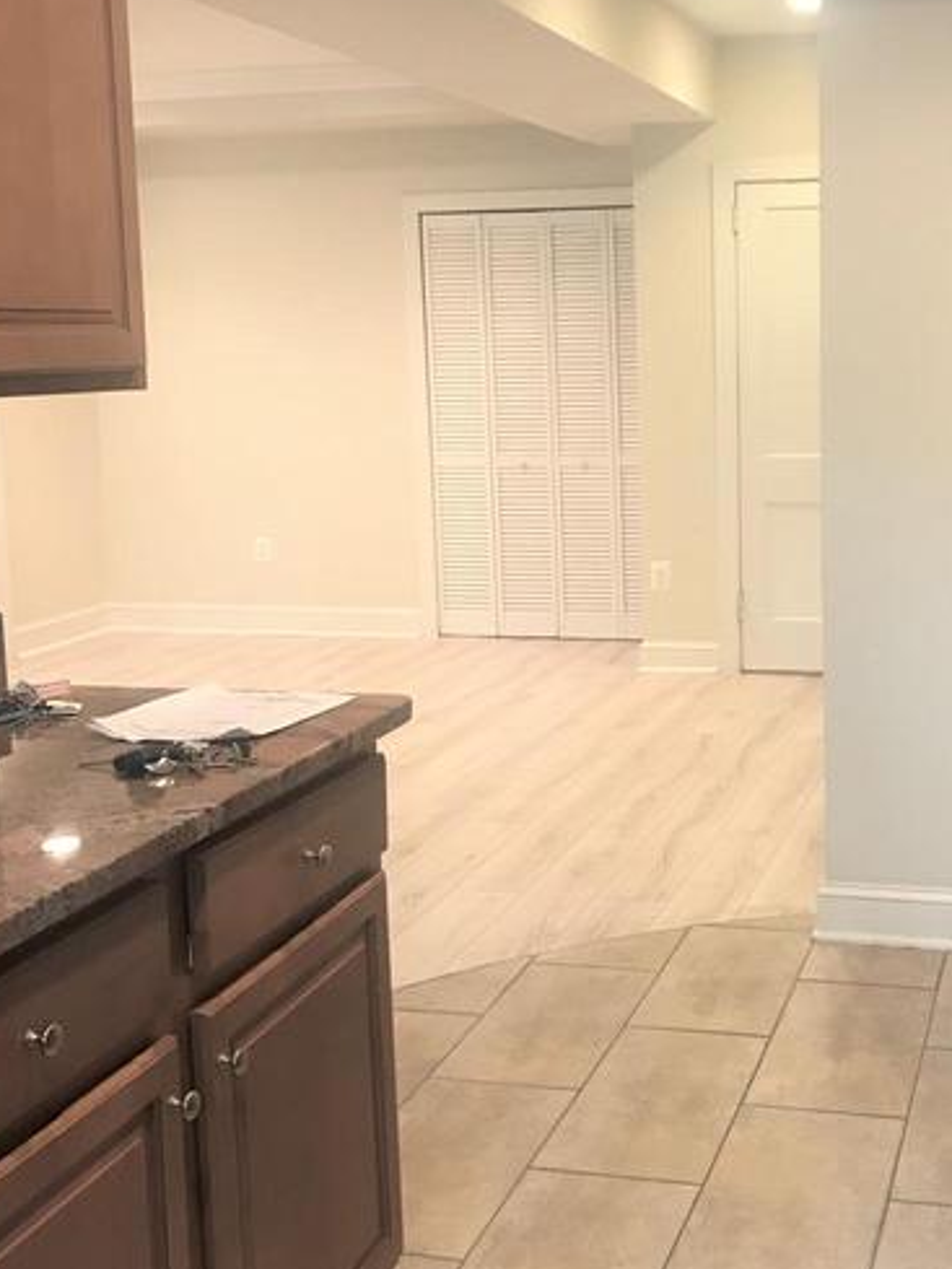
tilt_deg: -7.2
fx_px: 1613
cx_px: 713
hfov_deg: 32.3
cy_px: 581
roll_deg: +0.9
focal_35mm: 44
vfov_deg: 42.9
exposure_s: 1/15
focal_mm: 3.99
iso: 50
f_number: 1.8
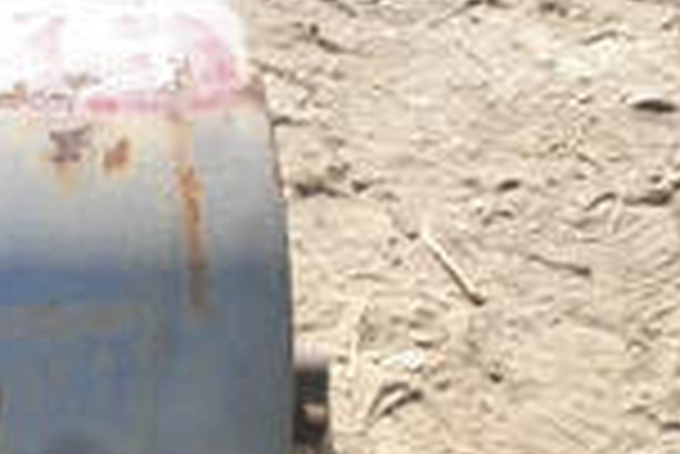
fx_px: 1456
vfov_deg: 17.0
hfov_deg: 24.0
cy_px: 548
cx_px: -131
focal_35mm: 77
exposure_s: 1/60
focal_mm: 5
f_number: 8.5
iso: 64
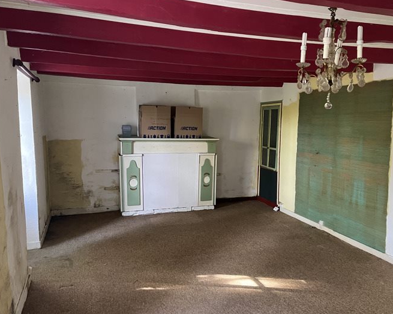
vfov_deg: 47.1
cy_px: 164
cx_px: 232
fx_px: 361
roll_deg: -0.7
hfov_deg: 56.8
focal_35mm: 31
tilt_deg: -7.1
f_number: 1.6
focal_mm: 5.1
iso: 500
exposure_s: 1/60
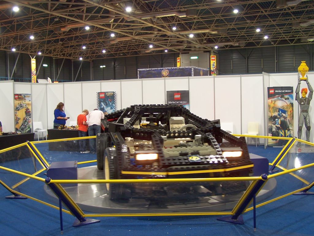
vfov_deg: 36.0
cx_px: 157
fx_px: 363
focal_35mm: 40
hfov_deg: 46.8
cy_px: 118
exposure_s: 1/2
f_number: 2.8
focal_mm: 6.7
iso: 80
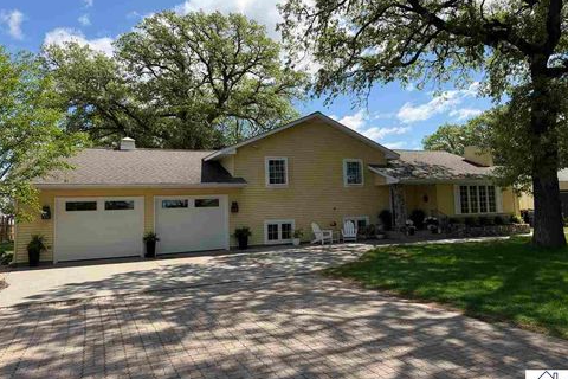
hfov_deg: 69.4
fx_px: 410
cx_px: 288
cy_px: 171
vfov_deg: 49.5
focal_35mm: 26
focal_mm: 6.76
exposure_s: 1/4405
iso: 100
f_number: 1.78
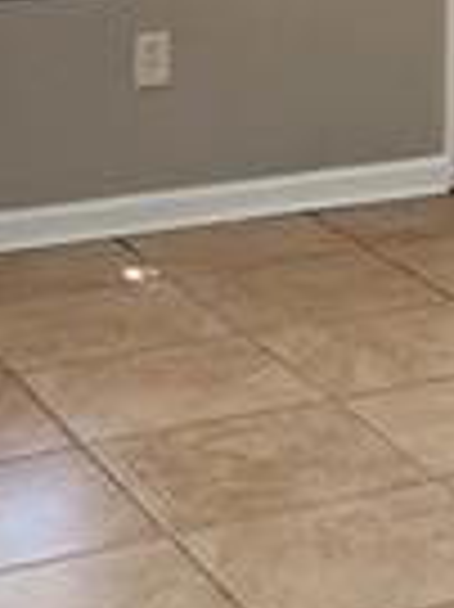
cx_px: 787
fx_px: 2294
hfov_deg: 10.7
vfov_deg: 14.3
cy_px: -234
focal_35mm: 131
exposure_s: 1/120
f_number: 1.8
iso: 160
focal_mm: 5.4
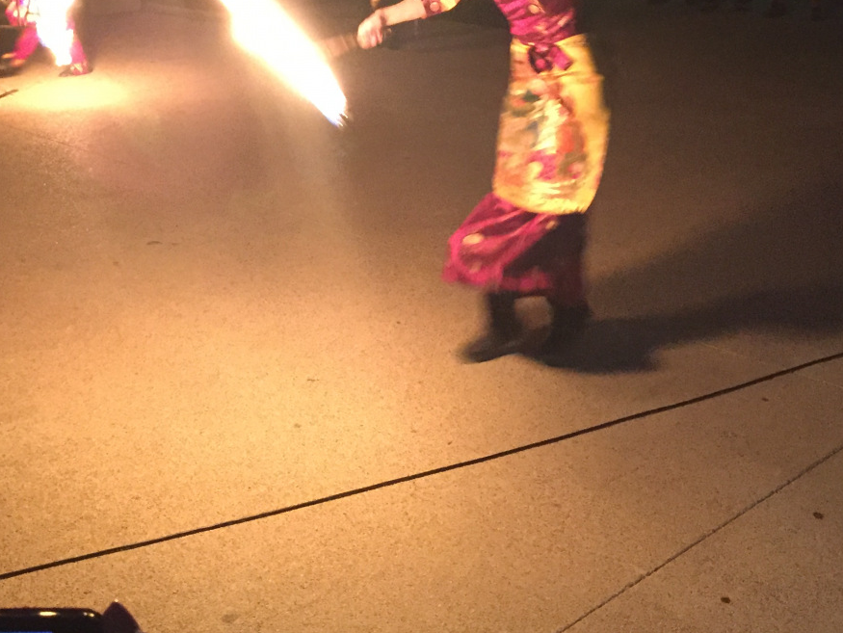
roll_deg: +1.3
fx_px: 1291
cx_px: 220
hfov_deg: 35.4
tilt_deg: -10.3
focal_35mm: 53
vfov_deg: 26.7
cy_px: 71
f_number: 2.2
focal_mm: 4.15
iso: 400
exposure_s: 1/17
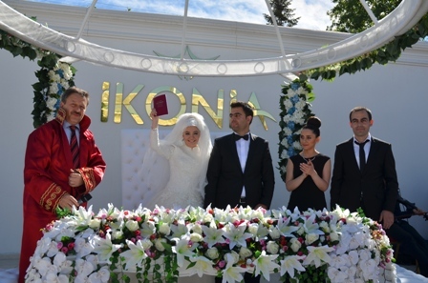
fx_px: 392
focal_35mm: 33
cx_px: 214
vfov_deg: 39.8
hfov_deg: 57.3
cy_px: 142
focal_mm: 22
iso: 100
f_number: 9
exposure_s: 1/320
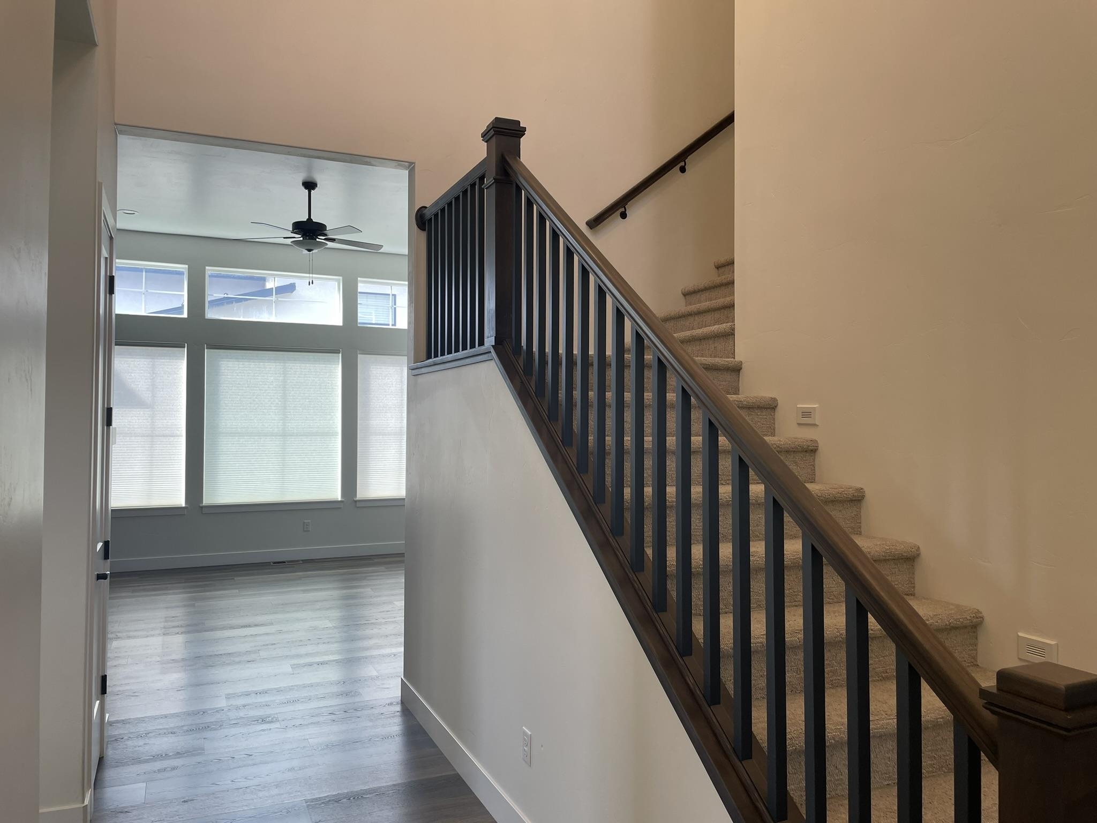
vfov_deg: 53.1
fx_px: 824
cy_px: 412
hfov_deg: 67.3
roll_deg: +0.3
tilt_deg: +2.0
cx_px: 548
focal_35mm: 26
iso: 40
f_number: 1.6
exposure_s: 1/120
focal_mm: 4.2
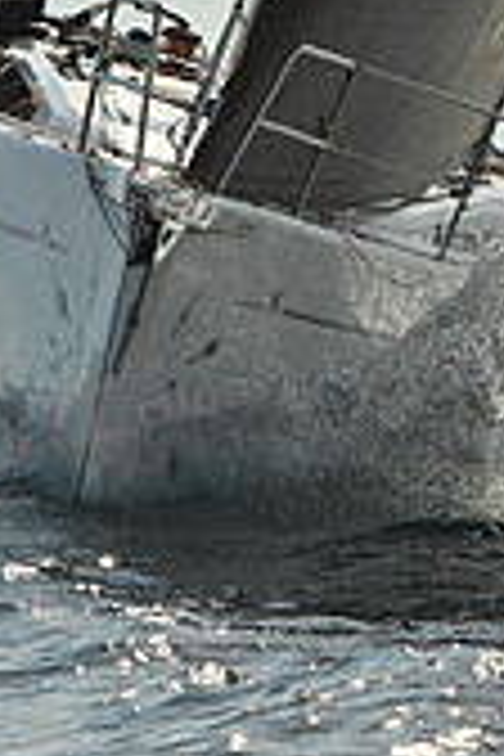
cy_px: 160
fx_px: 9785
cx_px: 472
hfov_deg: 2.9
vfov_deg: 4.4
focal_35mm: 466
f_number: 14
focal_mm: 135
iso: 320
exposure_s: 1/1000
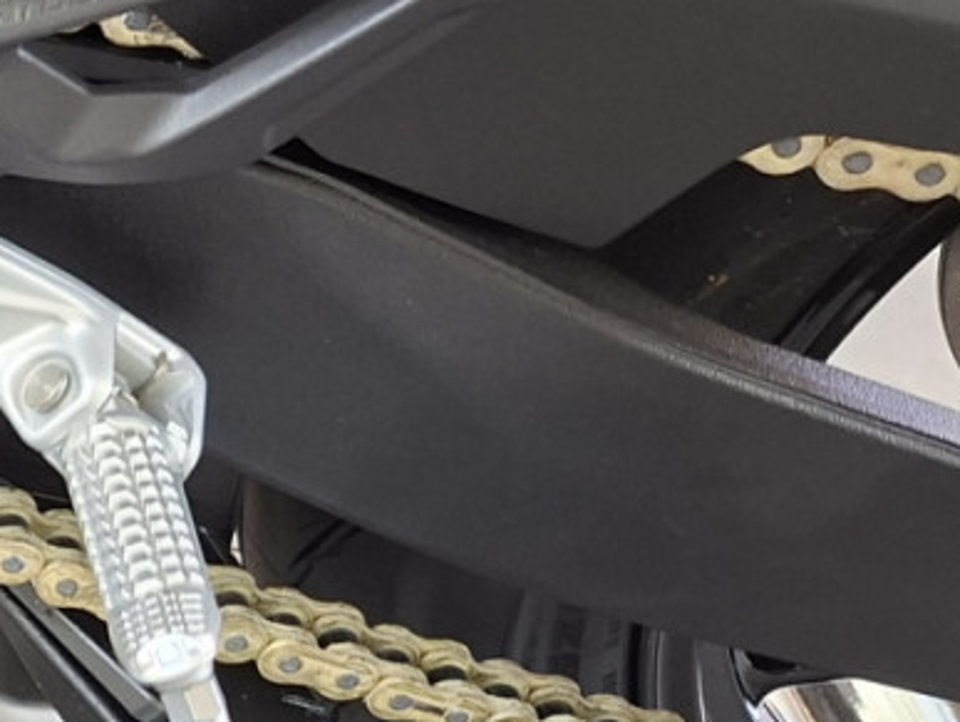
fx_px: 2637
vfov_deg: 15.6
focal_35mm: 95
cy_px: 323
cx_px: -771
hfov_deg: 17.0
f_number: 1.8
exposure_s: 1/50
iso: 160
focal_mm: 5.54
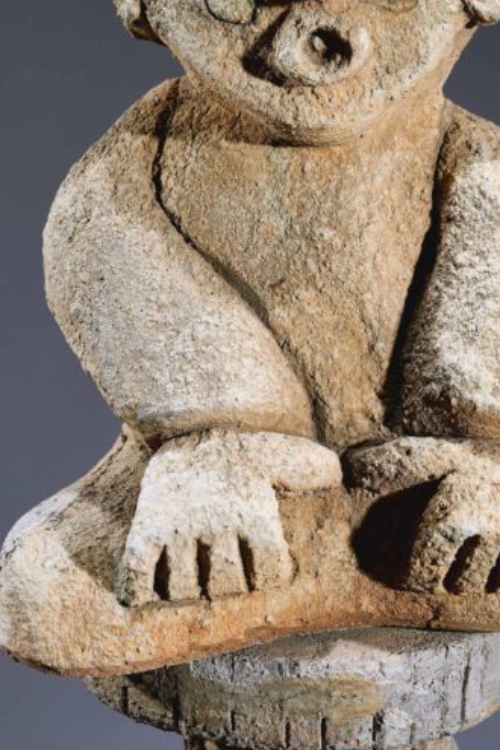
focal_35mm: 93
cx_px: 314
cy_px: 209
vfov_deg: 21.8
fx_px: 1937
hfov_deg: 14.7
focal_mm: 60
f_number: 8
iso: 40
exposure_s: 1/125
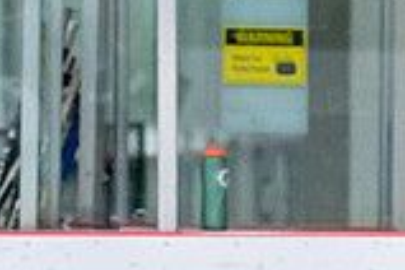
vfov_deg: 1.7
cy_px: 282
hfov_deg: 2.5
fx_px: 9134
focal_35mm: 812
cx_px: -451
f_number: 2.8
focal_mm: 116
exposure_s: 1/800
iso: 4000
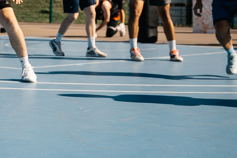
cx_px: -2
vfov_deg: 12.3
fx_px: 717
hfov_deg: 18.3
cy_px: -16
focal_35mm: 109
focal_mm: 43
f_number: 3.5
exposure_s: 1/1600
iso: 100
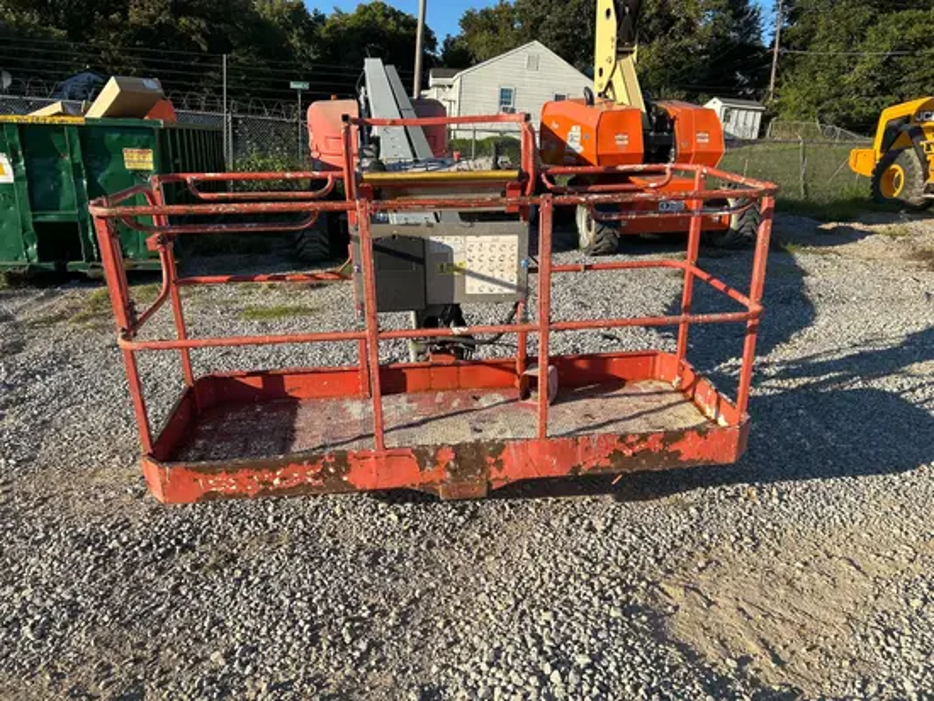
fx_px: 702
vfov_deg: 53.1
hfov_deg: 67.3
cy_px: 350
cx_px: 467
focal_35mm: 26
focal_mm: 5.7
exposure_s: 1/2208
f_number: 1.5
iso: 50
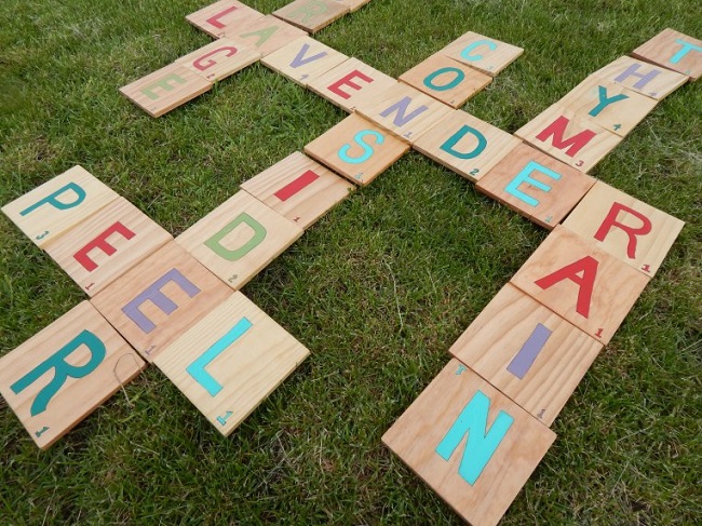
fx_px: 466
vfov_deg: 58.8
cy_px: 263
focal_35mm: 23
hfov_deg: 73.9
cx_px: 351
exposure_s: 1/1500
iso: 125
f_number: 3
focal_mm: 4
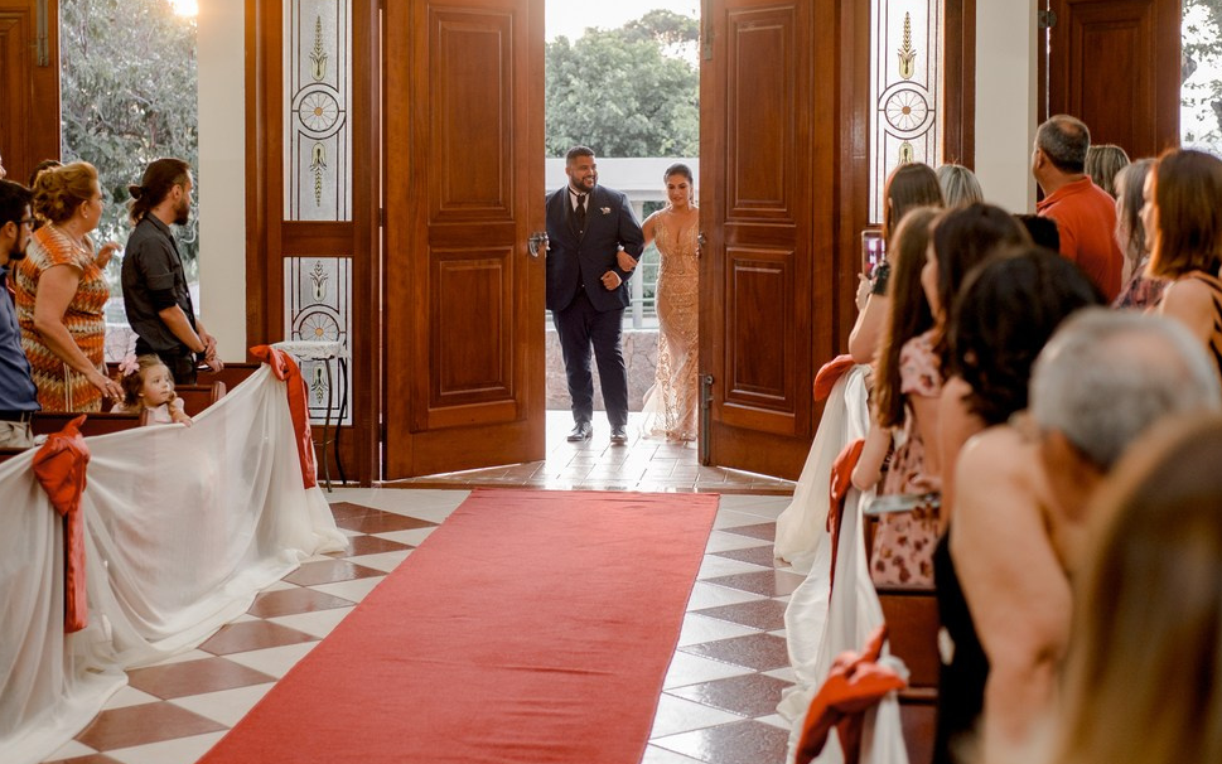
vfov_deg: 20.3
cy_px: 269
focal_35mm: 64
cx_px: 552
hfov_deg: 32.0
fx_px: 2132
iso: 1000
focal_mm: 50
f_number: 2.8
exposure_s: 1/160
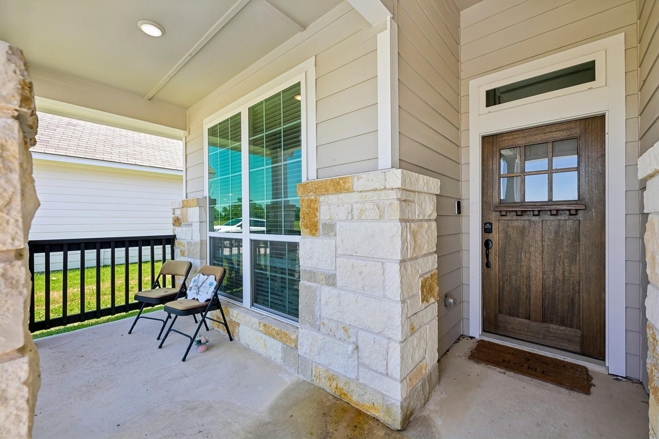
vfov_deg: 77.3
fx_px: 275
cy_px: 220
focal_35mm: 15
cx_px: 330
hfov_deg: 100.4
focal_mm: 15
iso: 100
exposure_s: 1/60
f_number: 6.7
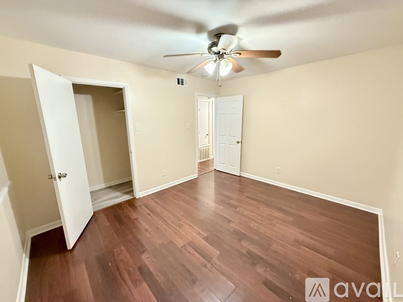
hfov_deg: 102.1
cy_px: 151
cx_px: 202
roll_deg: +0.8
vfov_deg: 85.7
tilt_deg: -12.0
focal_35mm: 14
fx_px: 163
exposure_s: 1/60
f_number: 2.2
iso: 800
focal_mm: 2.22
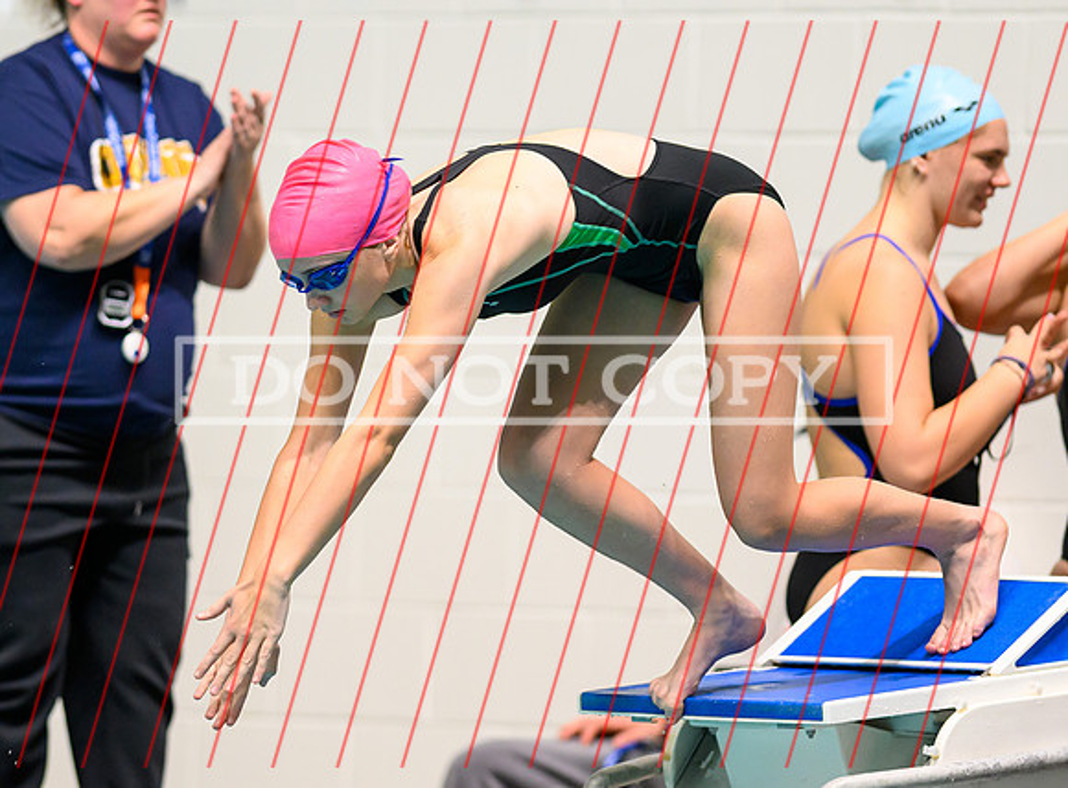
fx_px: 16027
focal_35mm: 522
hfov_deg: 3.8
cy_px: 378
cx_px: 488
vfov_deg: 2.8
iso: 2500
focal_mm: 300
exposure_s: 1/800
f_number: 2.8
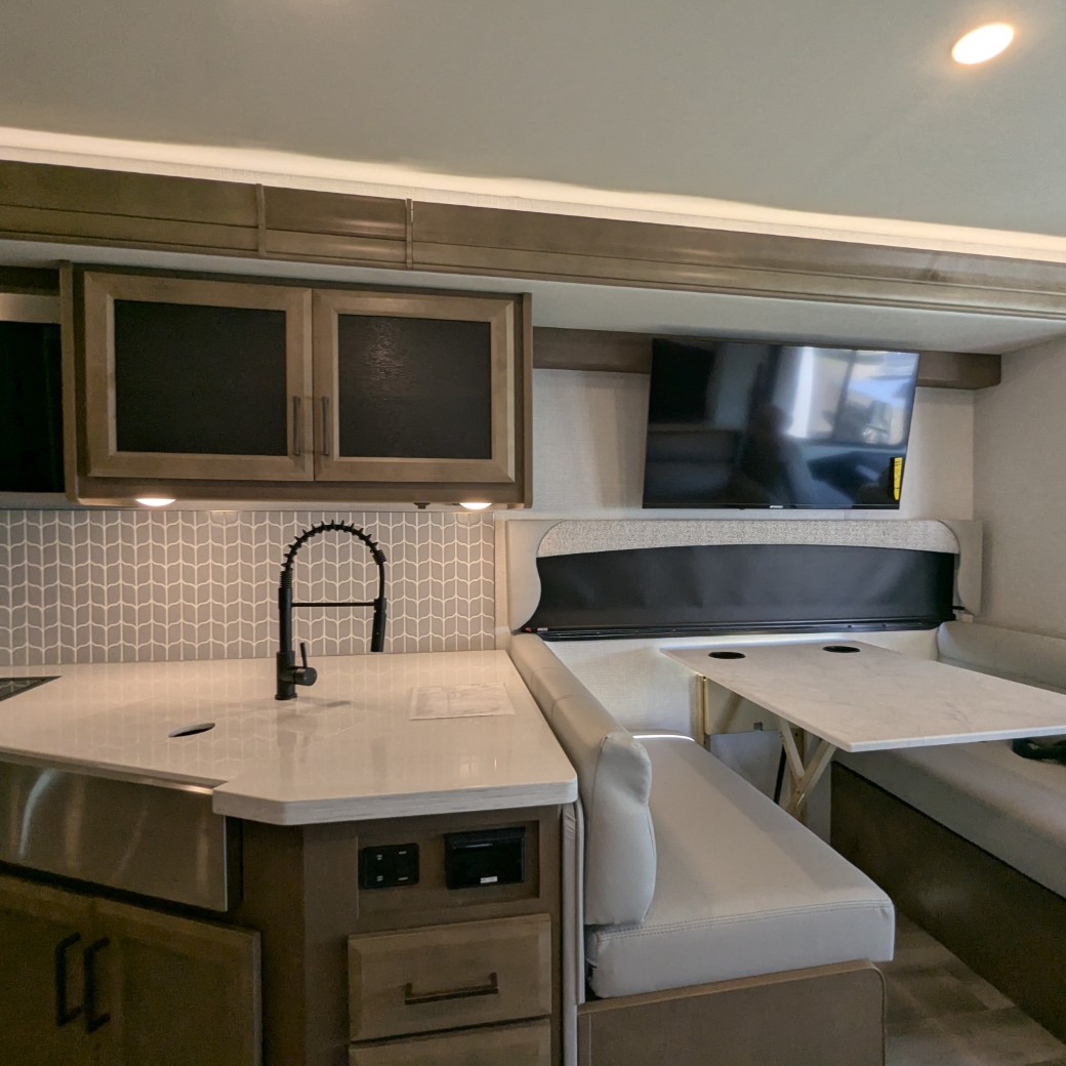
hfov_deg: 77.6
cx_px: 567
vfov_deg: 77.7
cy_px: 534
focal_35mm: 19
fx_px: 662
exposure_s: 1/185
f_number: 2.2
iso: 195
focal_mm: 2.35
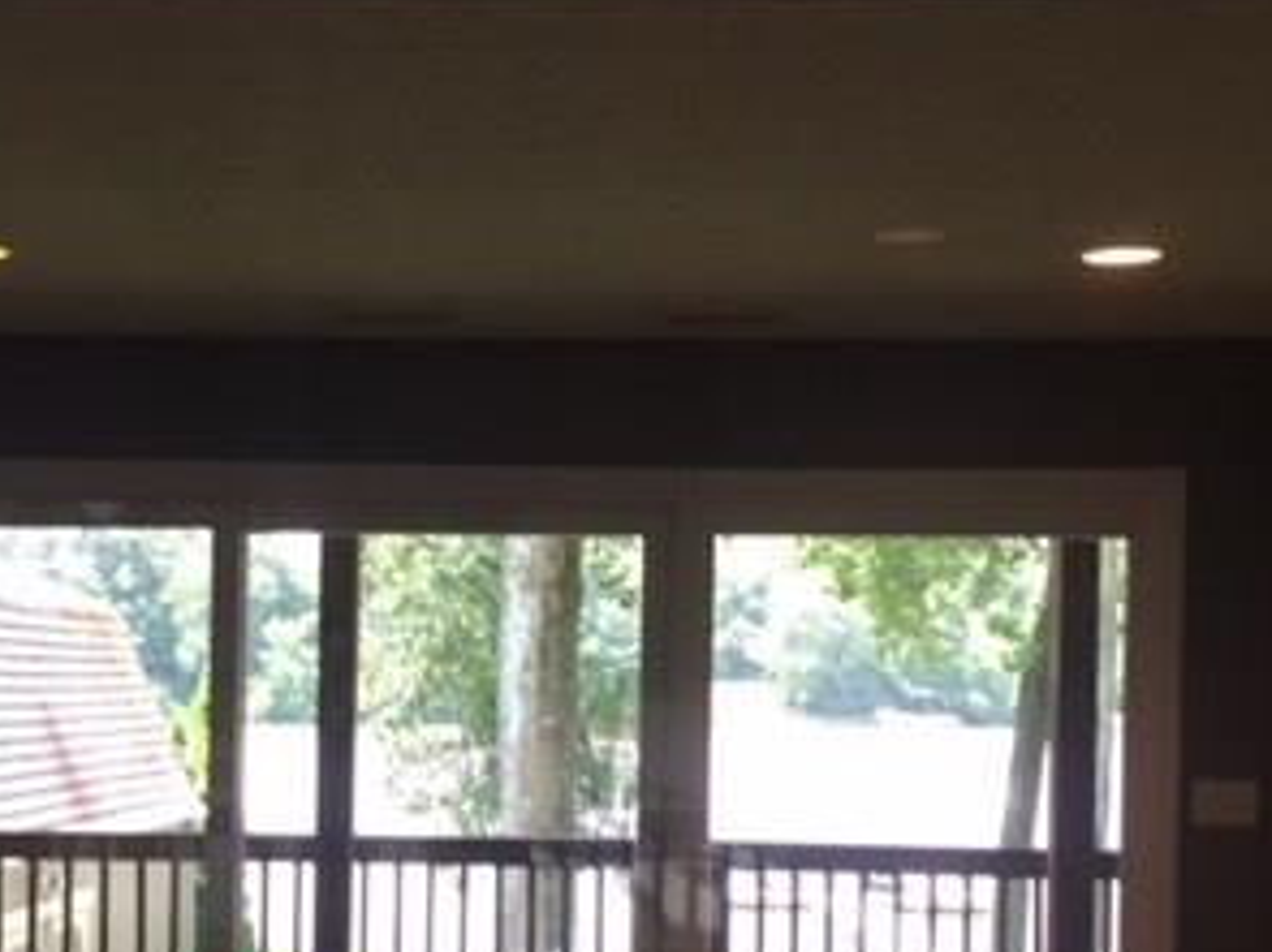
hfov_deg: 30.2
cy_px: 775
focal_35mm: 63
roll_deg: -1.0
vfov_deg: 22.9
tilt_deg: +1.2
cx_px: 323
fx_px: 2314
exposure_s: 1/60
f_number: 2.2
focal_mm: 4.15
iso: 32
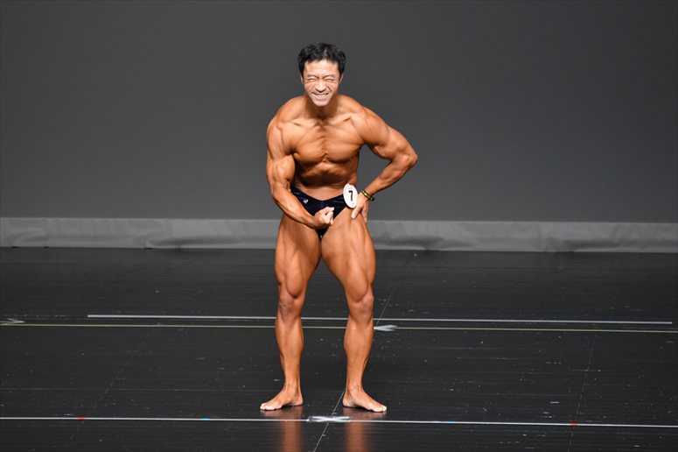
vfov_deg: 3.7
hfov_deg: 5.5
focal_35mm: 375
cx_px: 339
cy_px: 226
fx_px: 7059
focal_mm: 250
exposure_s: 1/400
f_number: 5.6
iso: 2500
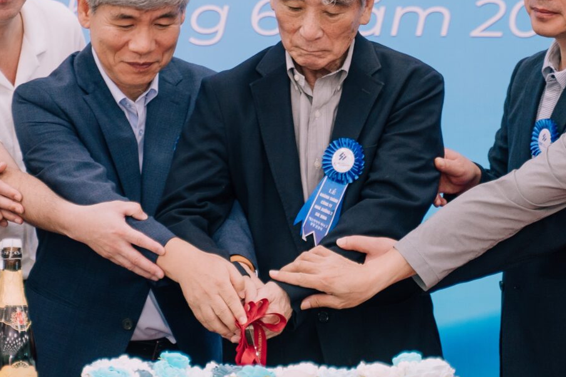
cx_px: 219
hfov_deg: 10.1
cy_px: 76
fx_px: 3206
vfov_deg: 6.7
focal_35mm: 204
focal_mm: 72
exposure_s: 1/160
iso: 640
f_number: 2.8
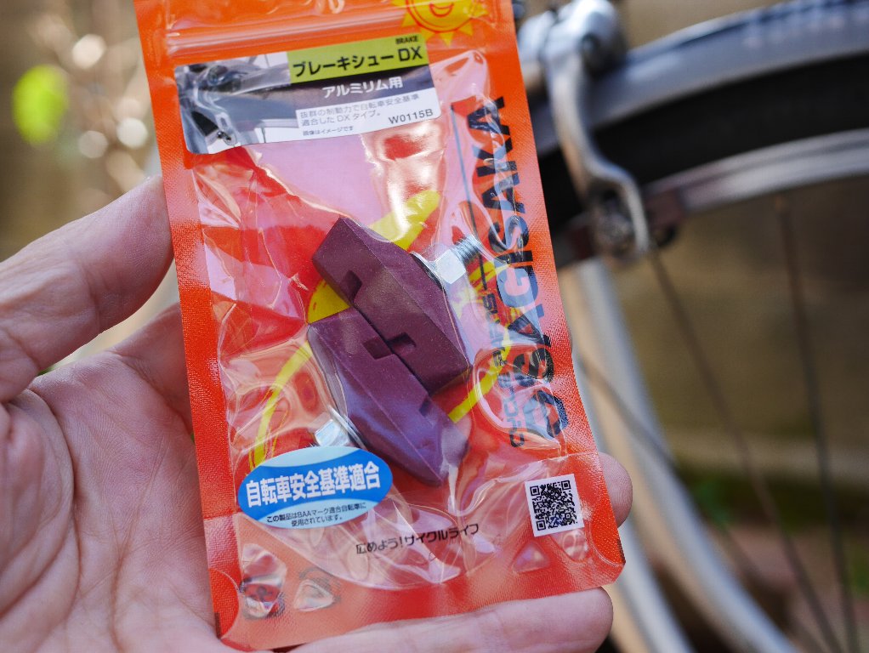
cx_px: 434
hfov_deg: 46.8
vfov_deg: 36.0
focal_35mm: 40
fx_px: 1005
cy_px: 326
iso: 200
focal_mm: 20
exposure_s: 1/320
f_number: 2.8
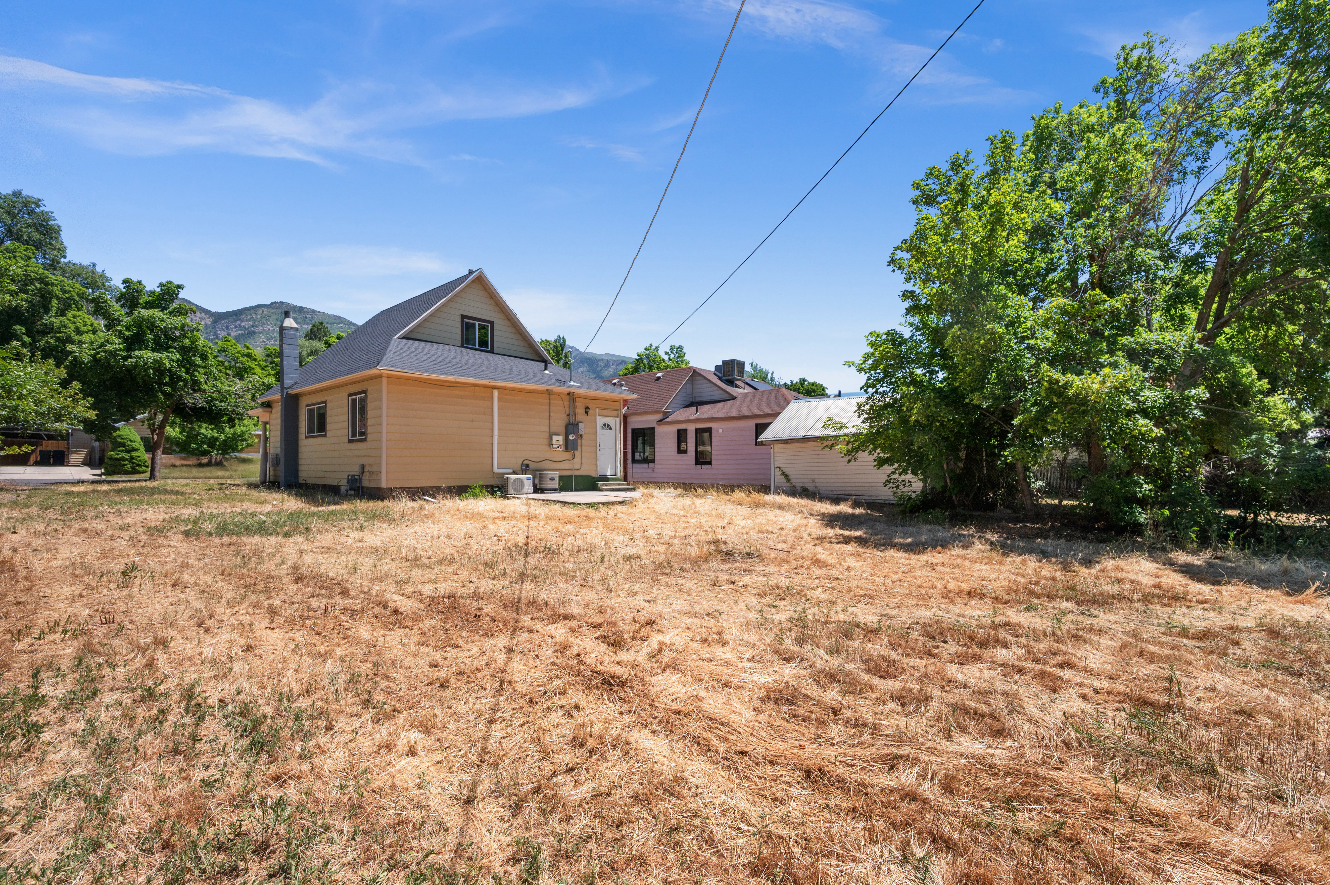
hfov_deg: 96.6
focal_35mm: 16
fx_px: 591
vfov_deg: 73.7
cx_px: 714
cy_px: 449
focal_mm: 14
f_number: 7.1
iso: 400
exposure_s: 1/1250
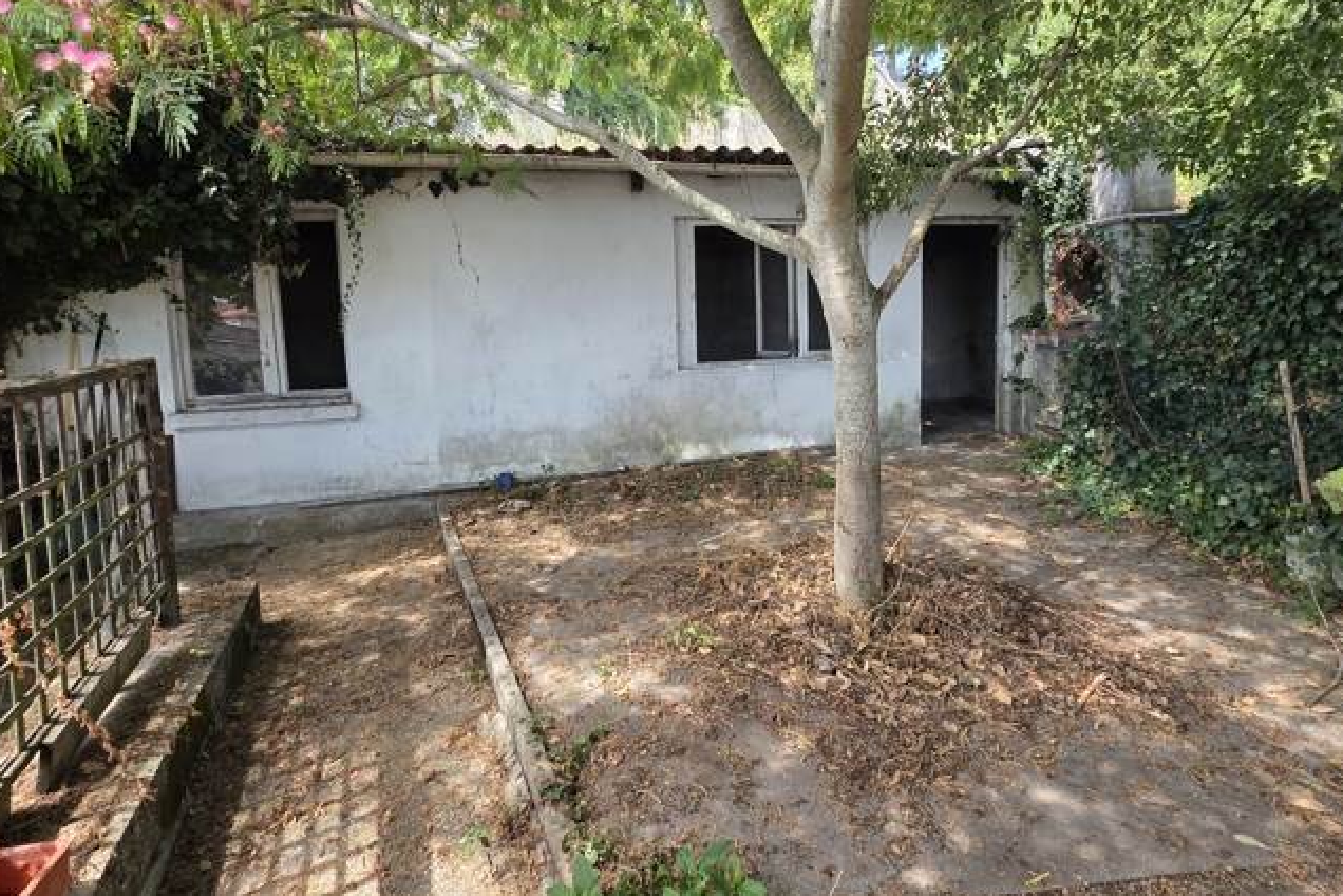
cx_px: 665
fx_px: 634
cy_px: 355
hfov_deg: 93.3
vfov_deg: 69.7
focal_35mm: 17
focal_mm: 2.2
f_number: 1.9
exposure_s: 1/113
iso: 20
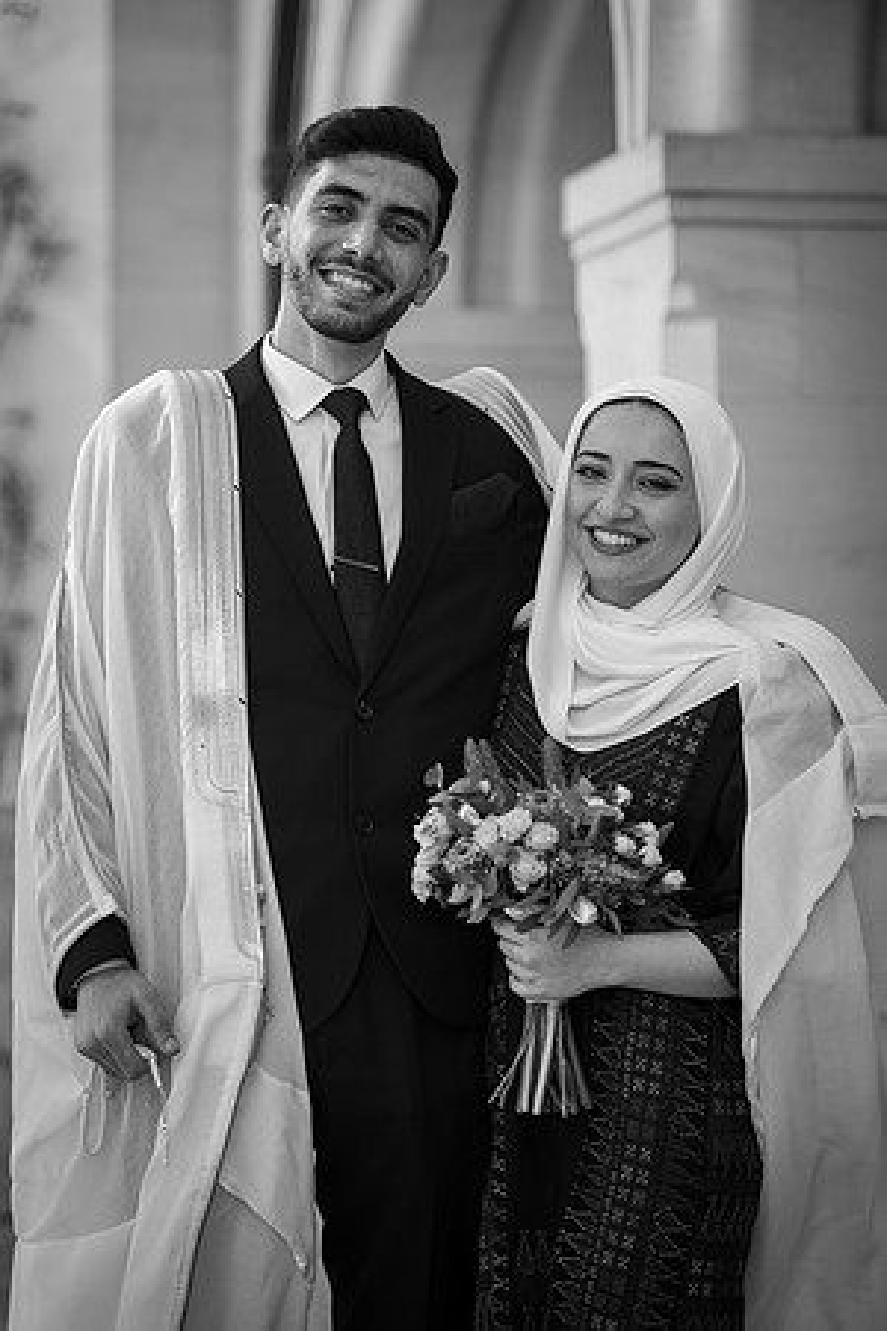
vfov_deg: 18.6
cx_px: 444
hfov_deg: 12.5
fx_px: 4065
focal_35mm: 110
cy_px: 666
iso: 100
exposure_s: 1/1250
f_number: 2.8
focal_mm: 110
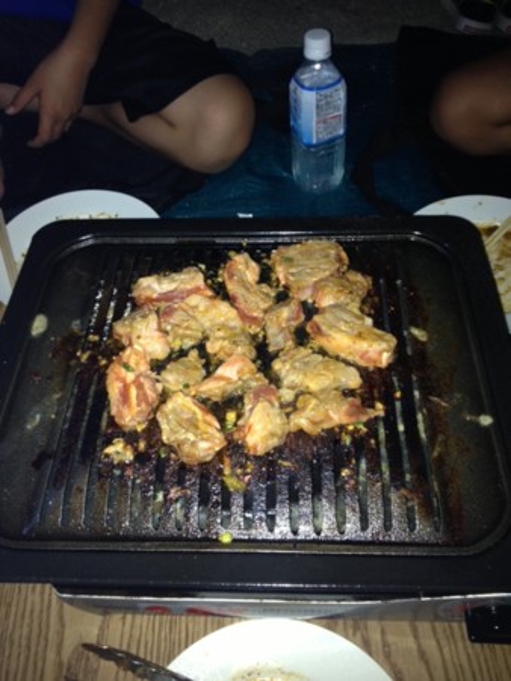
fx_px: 688
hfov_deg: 40.7
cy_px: 340
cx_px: 256
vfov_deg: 52.6
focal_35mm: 35
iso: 160
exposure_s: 1/16
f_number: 2.4
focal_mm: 4.28
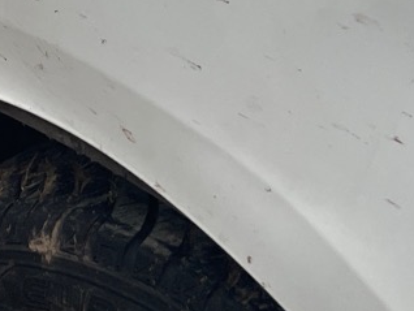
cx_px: -430
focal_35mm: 147
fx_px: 1759
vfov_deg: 8.8
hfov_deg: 11.9
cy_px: -511
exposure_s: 1/134
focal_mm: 4.2
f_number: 1.6
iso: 32
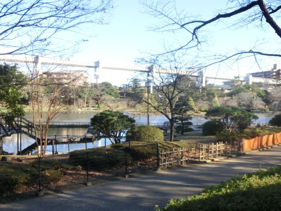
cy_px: 106
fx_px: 325
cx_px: 140
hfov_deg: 46.8
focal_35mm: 40
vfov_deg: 36.0
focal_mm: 7
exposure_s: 1/320
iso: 125
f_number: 4.2
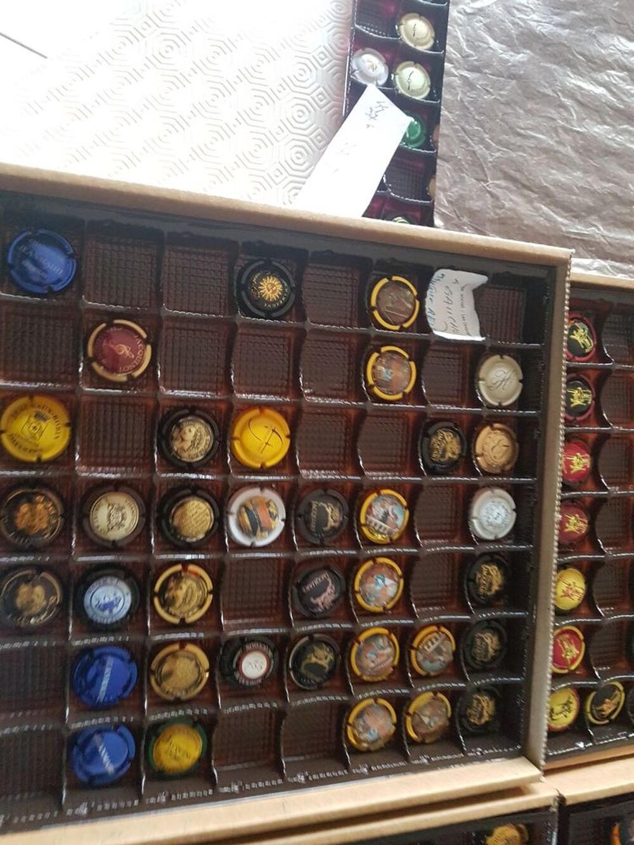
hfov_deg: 53.1
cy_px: 422
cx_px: 317
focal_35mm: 26
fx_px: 635
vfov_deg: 67.3
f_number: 1.7
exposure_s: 1/50
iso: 400
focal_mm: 4.2
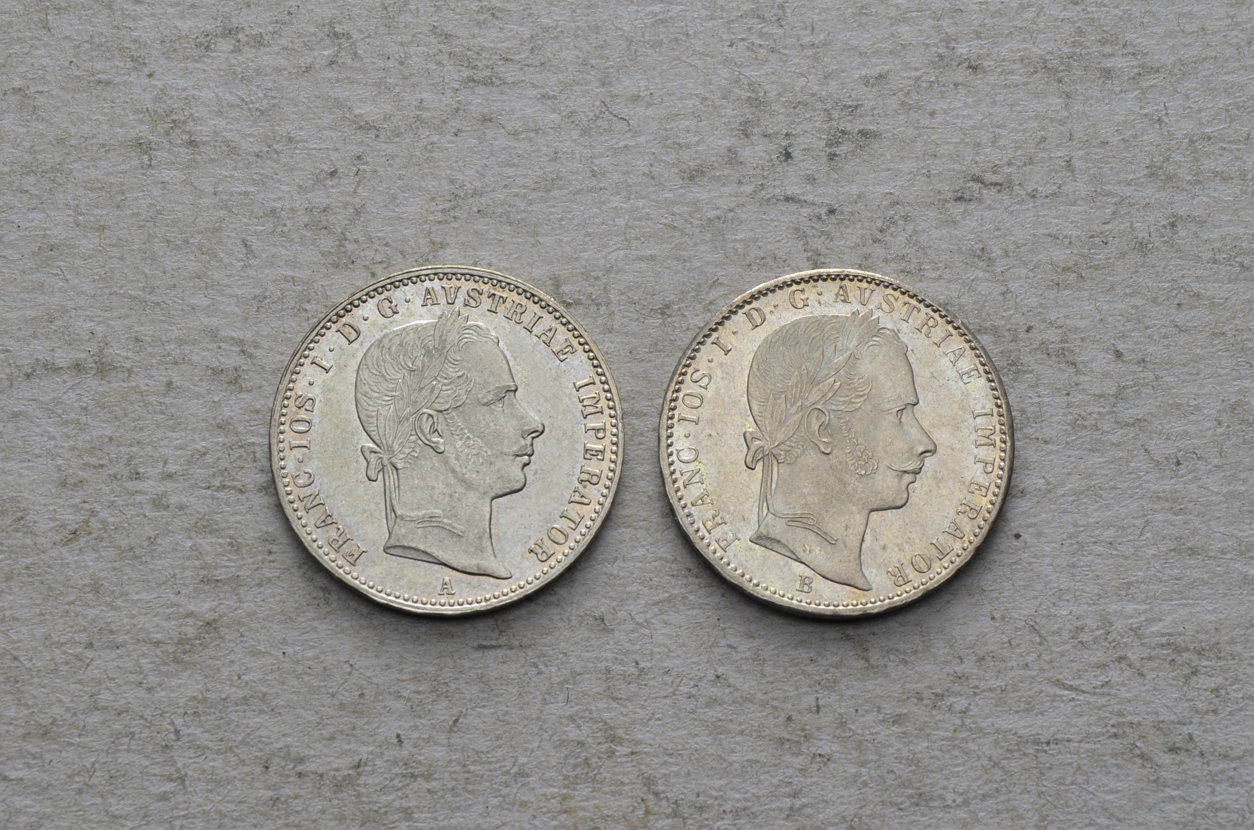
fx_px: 2868
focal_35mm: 82
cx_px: 627
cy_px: 415
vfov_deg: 16.5
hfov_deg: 24.7
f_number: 14
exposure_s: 1/250
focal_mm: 55
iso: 400
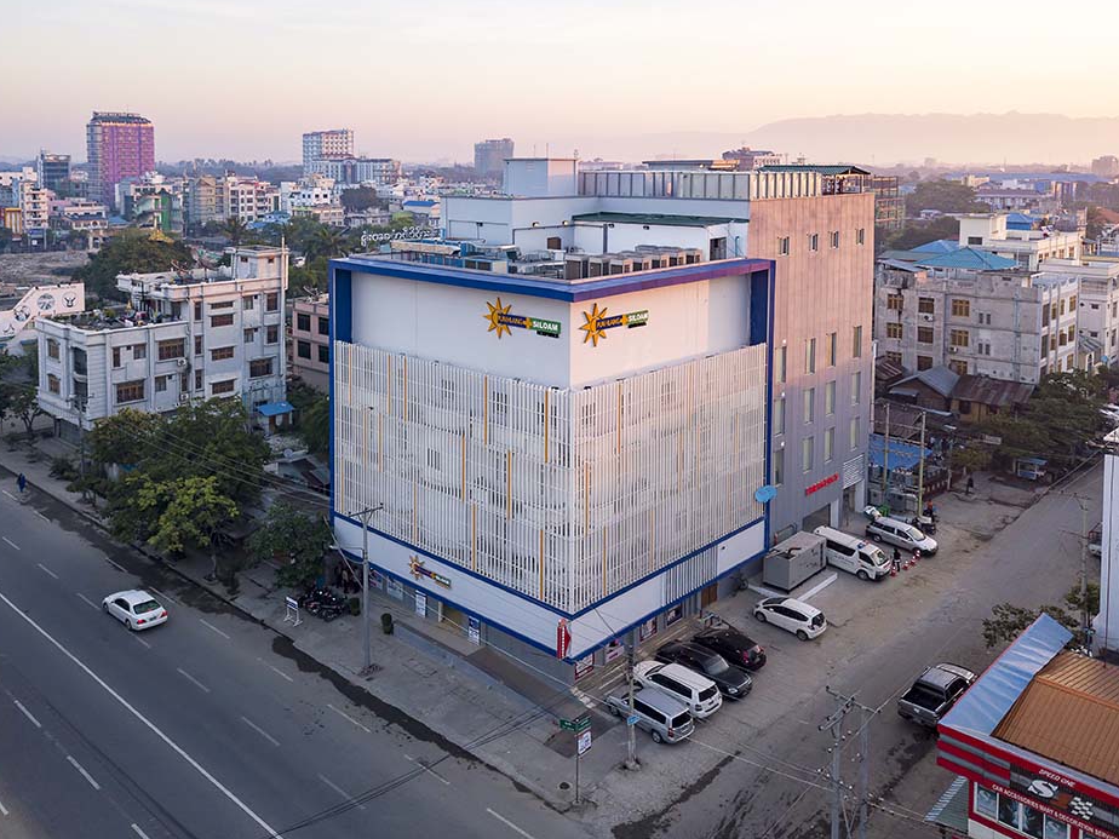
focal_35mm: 27
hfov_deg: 65.3
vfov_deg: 51.4
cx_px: 545
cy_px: 424
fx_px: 873
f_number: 2.2
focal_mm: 4.73
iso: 100
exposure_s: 1/240
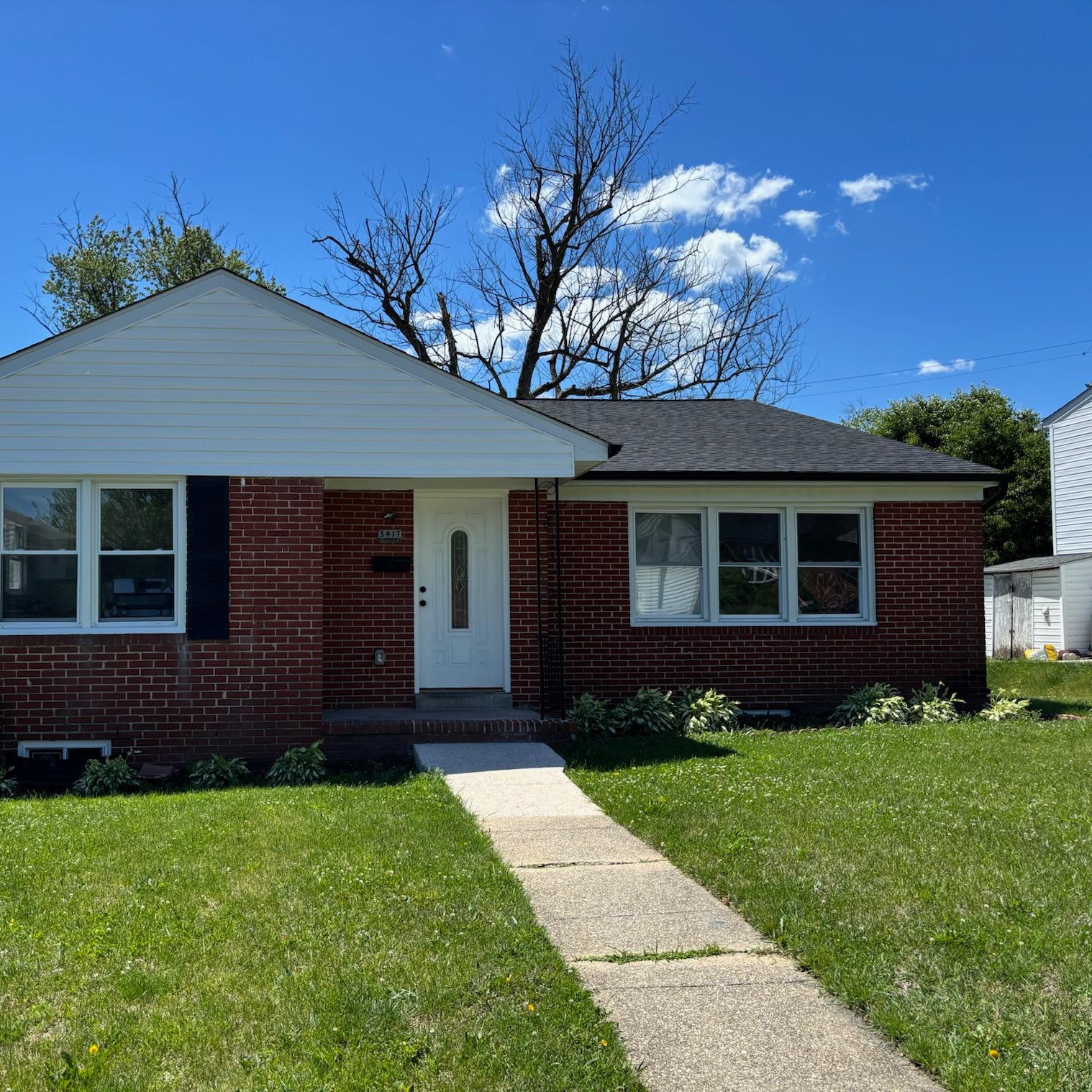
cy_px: 552
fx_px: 1106
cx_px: 409
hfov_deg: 52.0
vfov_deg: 52.5
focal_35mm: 31
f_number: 1.6
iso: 50
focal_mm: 5.96
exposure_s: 1/2710
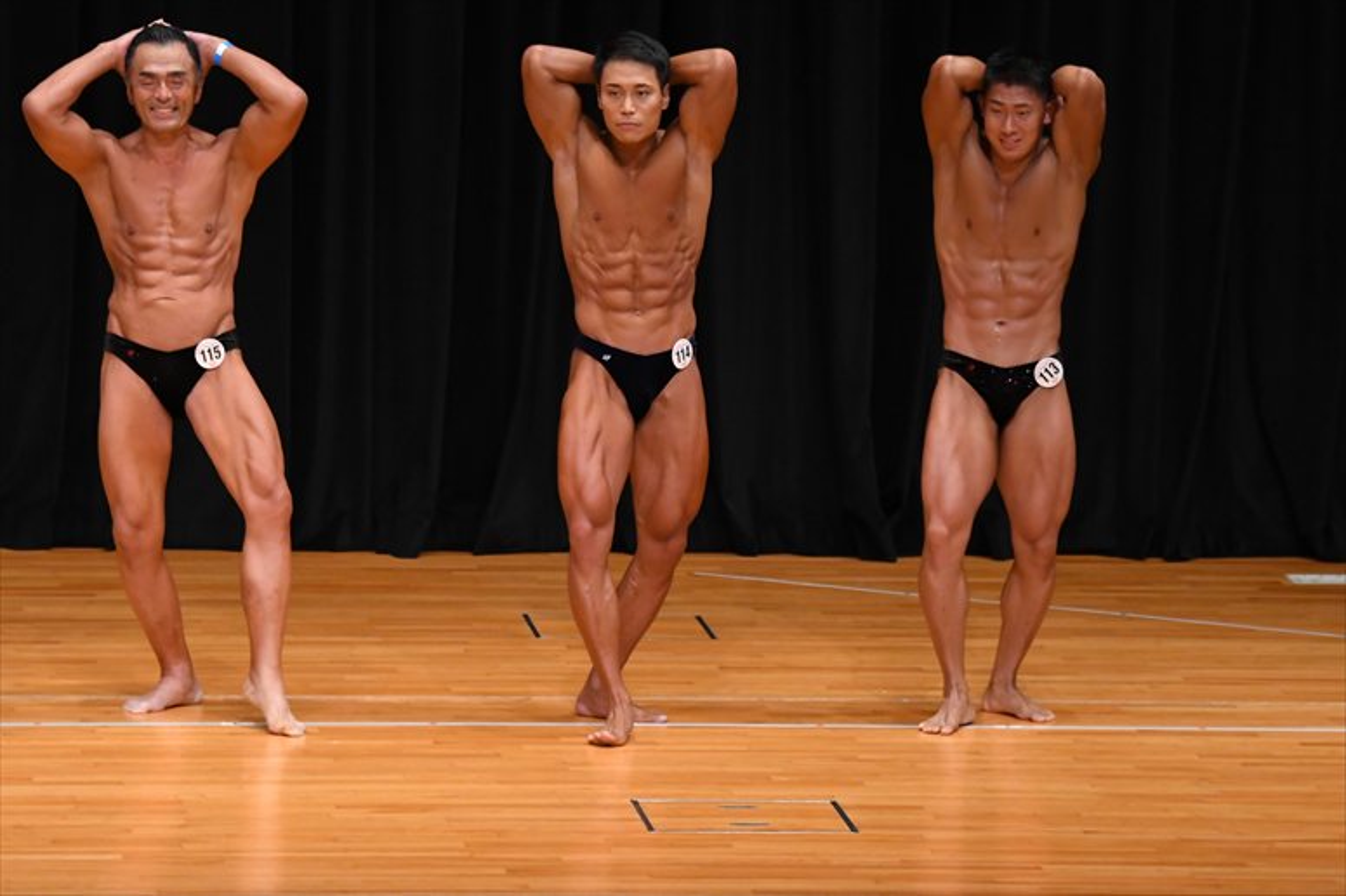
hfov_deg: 8.6
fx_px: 8969
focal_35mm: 240
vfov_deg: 5.7
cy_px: 448
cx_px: 673
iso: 3200
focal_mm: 160
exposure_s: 1/400
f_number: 5.6
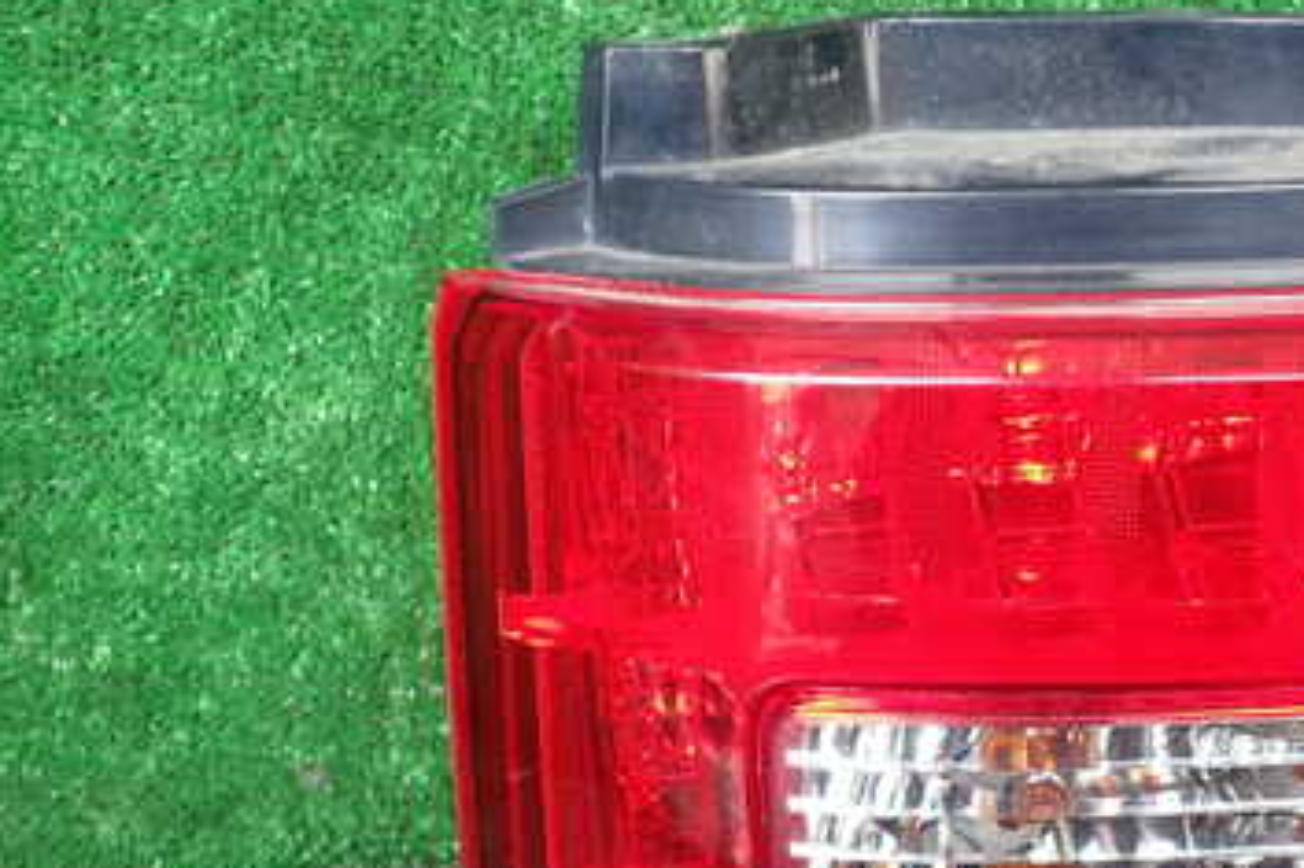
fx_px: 1919
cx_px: 983
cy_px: 573
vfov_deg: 25.4
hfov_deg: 36.6
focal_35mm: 53
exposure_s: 1/60
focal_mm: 5.4
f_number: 2.3
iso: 200
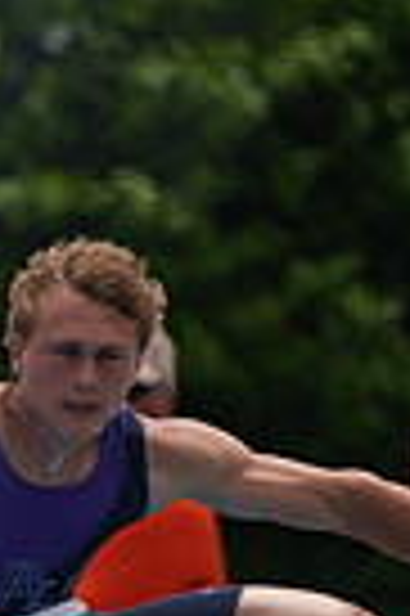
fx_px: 43498
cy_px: 794
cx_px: -793
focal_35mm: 2540
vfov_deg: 0.8
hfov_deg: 0.5
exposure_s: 1/3200
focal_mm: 600
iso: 500
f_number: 6.3
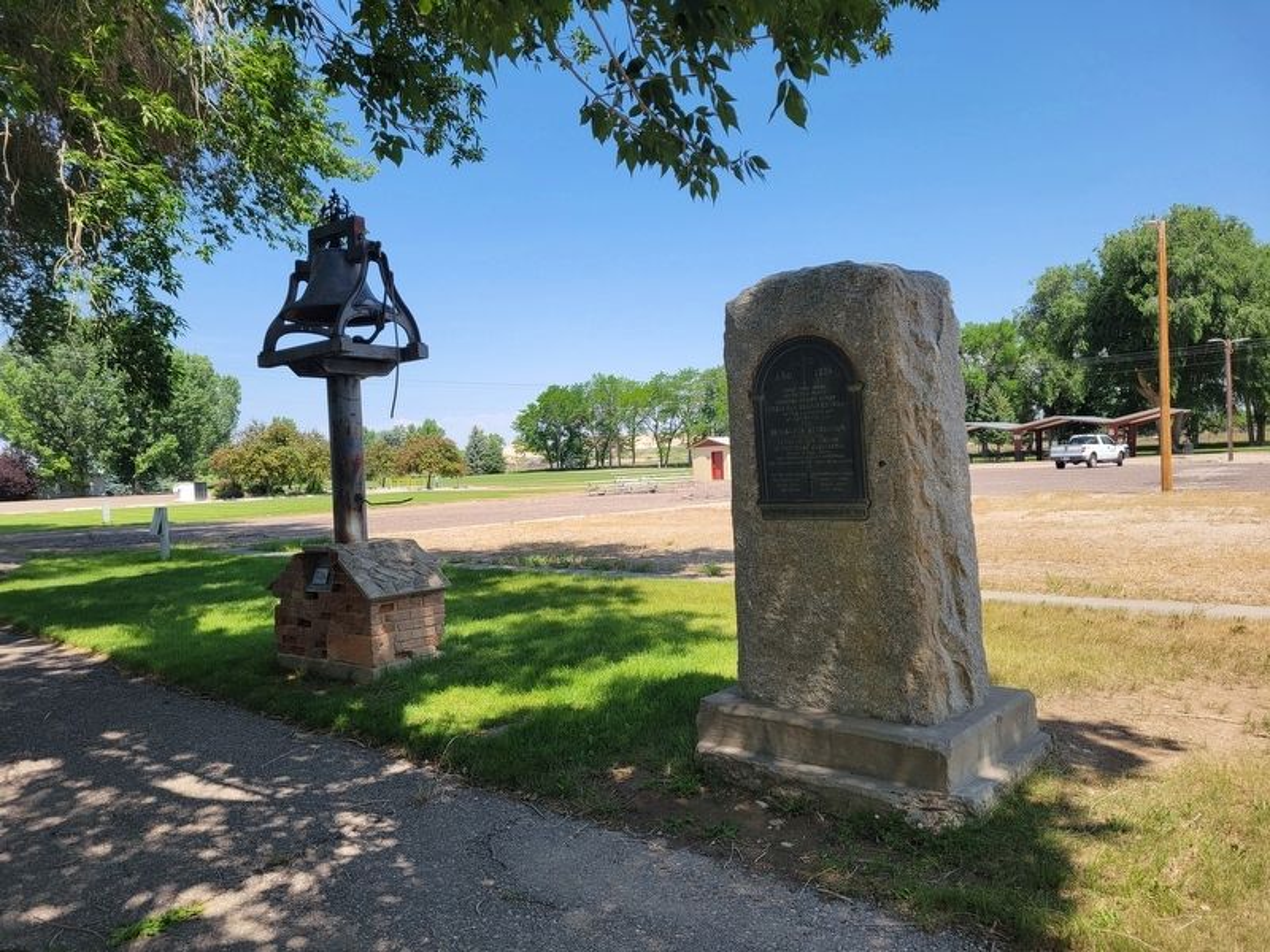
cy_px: 476
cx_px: 635
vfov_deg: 53.1
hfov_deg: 67.3
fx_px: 954
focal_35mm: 26
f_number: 1.8
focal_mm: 5.4
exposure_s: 1/1461
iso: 40
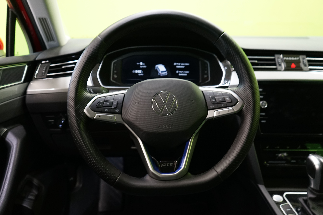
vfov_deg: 45.0
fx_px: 260
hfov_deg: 63.7
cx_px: 162
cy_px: 108
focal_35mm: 29
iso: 1600
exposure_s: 1/20
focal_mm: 29
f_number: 4.5
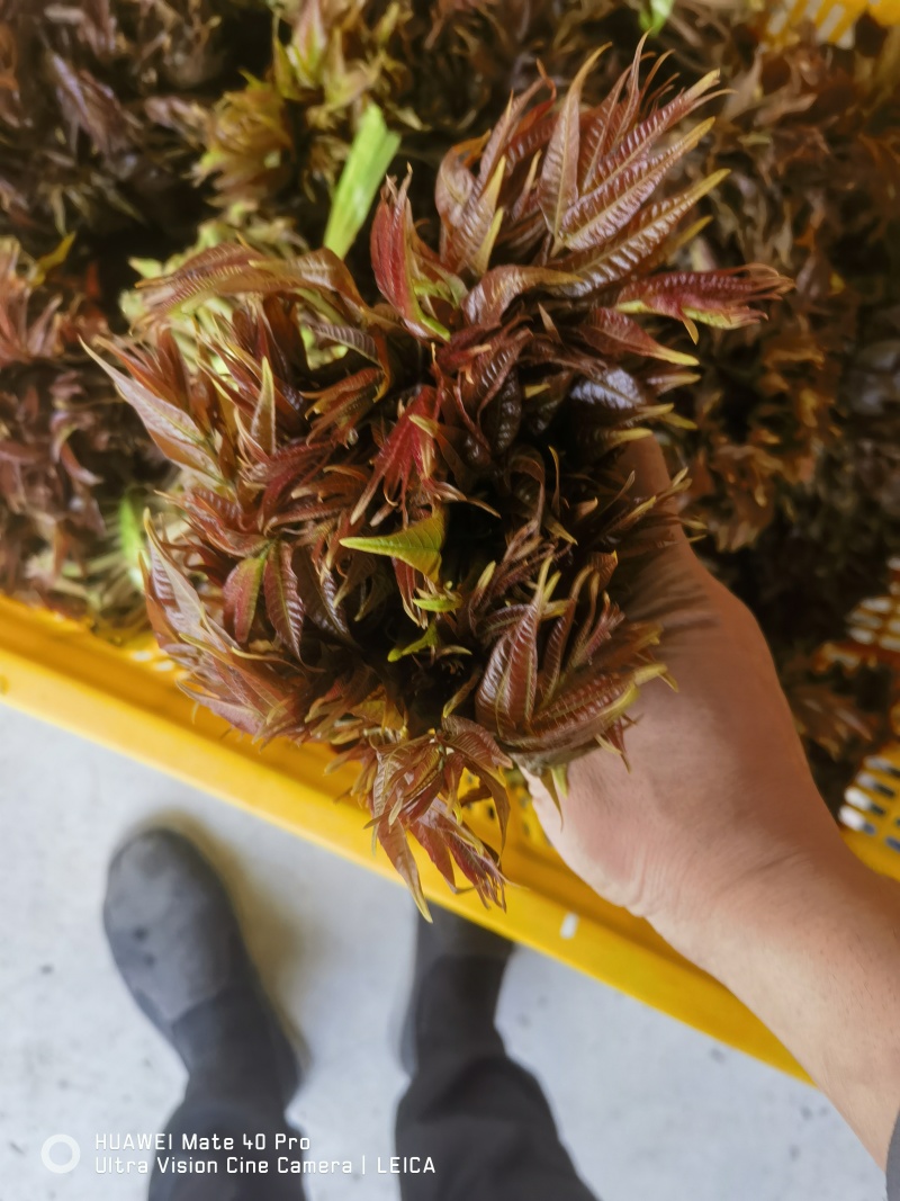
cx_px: 450
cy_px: 600
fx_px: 936
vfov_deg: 65.3
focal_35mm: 27
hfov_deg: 51.3
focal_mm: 6.67
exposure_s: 1/60
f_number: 1.9
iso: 100
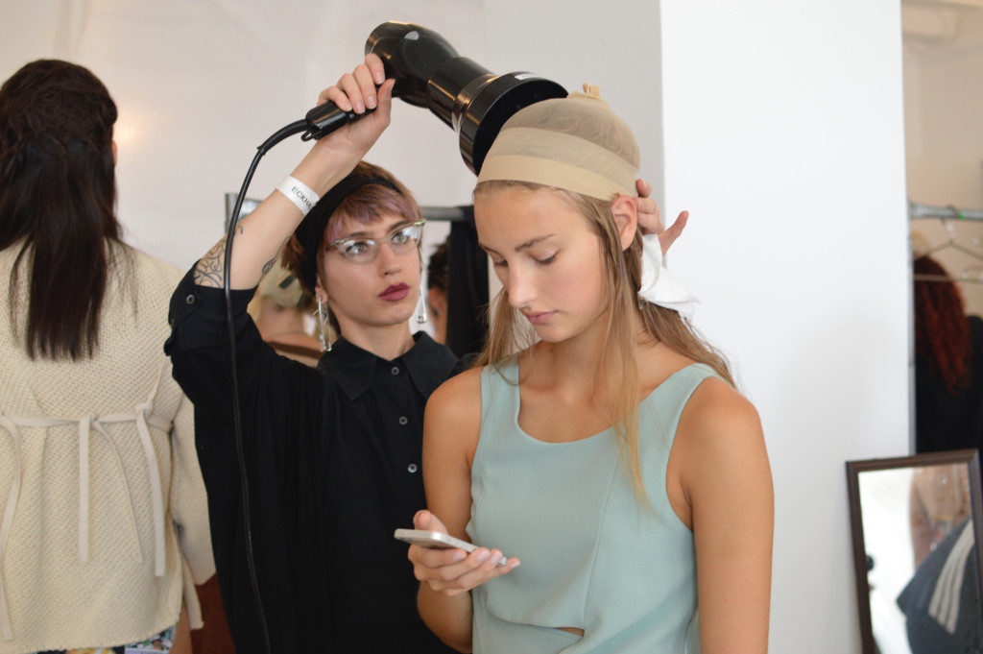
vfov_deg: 25.7
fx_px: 1432
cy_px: 327
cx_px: 492
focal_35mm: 52
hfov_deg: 37.9
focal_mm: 35
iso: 400
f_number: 3.5
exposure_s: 1/60
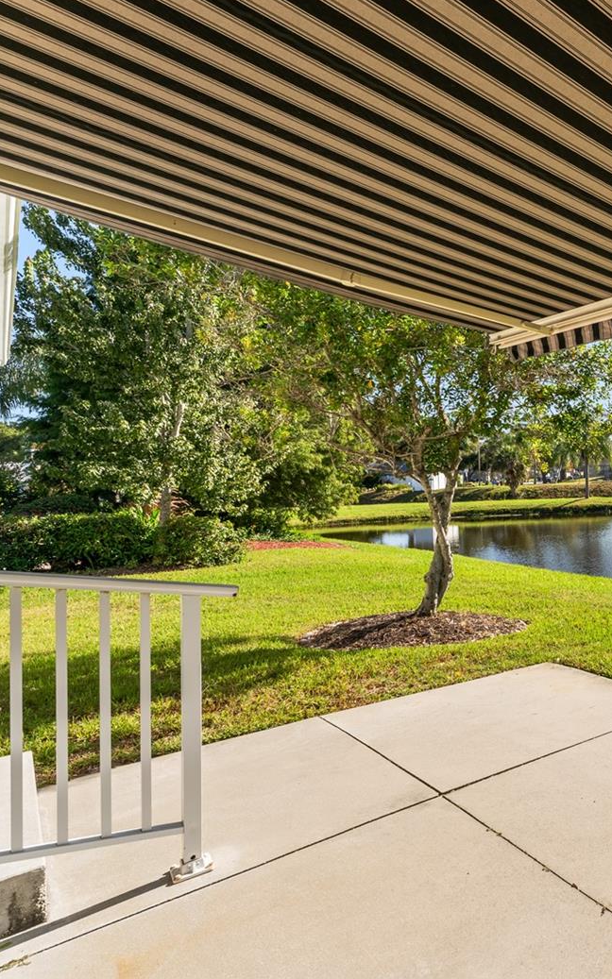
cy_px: 486
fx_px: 587
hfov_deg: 43.5
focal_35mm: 22
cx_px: 663
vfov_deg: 79.7
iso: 100
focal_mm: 14
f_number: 11
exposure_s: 1/60
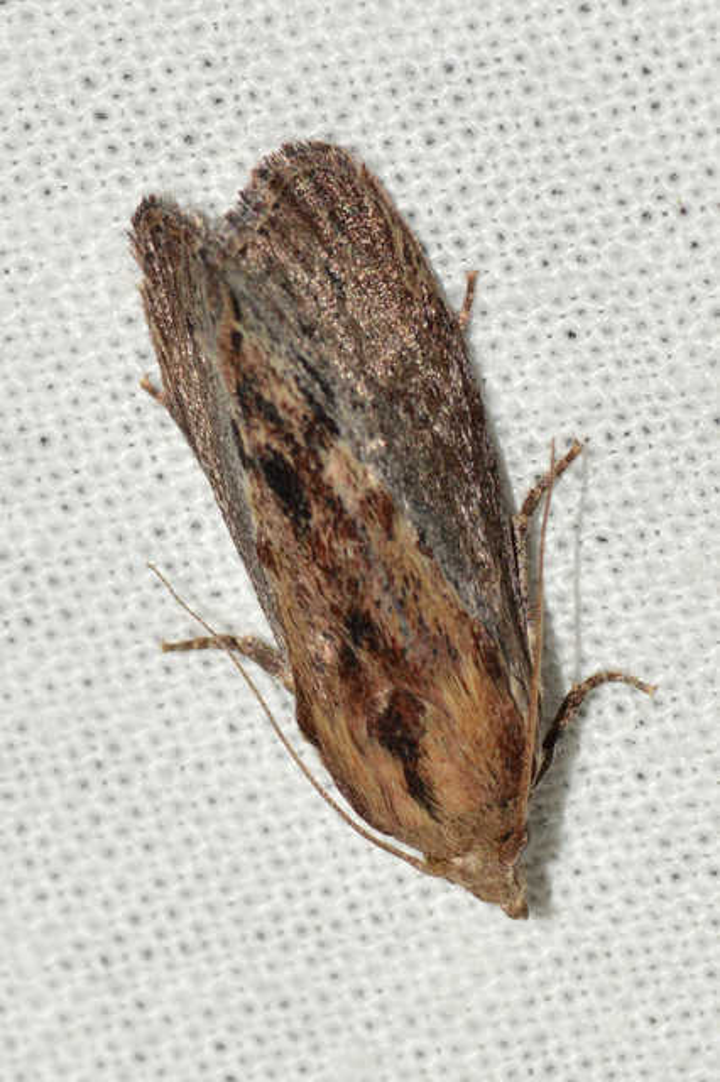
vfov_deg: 13.7
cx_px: 360
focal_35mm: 150
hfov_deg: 9.1
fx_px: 4505
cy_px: 541
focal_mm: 100
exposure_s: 1/200
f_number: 20
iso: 100
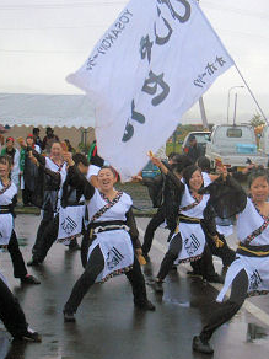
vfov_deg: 18.4
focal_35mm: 107
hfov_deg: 13.8
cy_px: 170
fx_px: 1109
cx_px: 141
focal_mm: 12.2
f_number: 3.9
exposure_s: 1/160
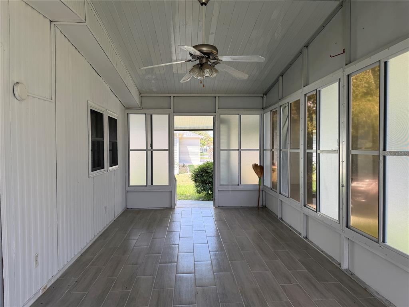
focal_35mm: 24
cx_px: 204
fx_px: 284
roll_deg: +0.6
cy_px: 154
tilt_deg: -1.7
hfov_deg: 71.6
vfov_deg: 56.8
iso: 80
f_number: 1.78
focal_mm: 6.76
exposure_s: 1/323
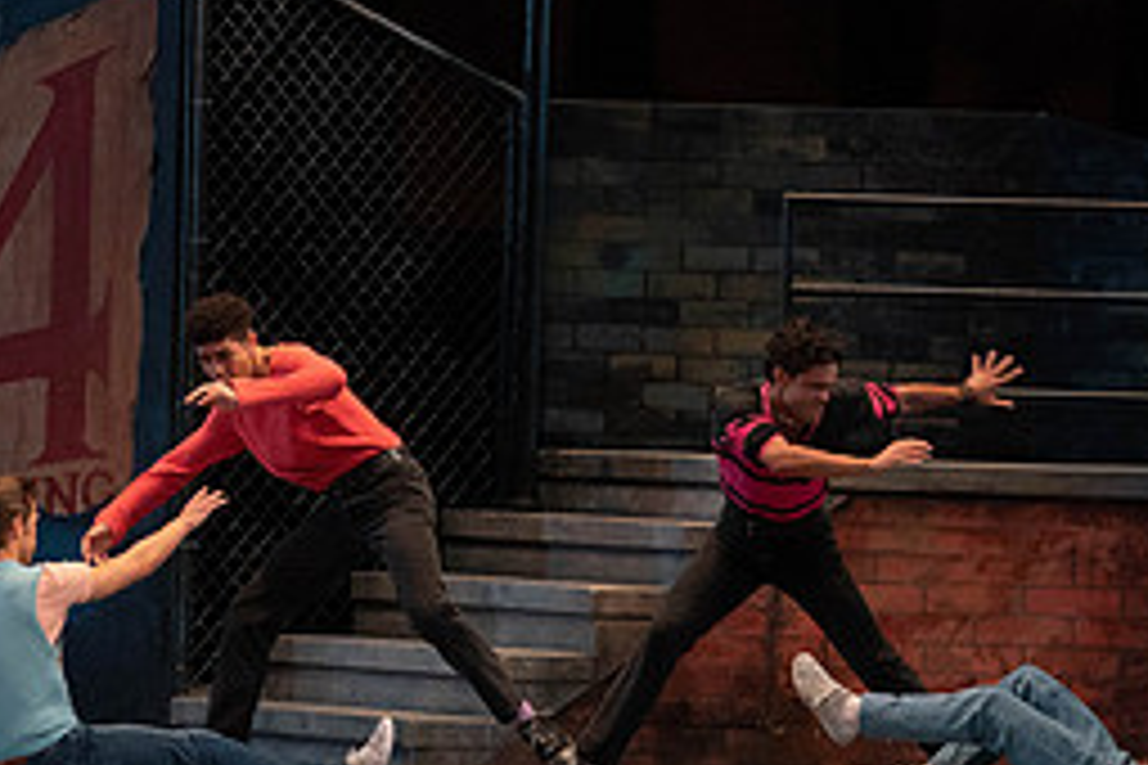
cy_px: 88
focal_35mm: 305
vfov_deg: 4.5
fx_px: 9725
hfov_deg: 6.8
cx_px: 540
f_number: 4.5
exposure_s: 1/400
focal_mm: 134
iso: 3200
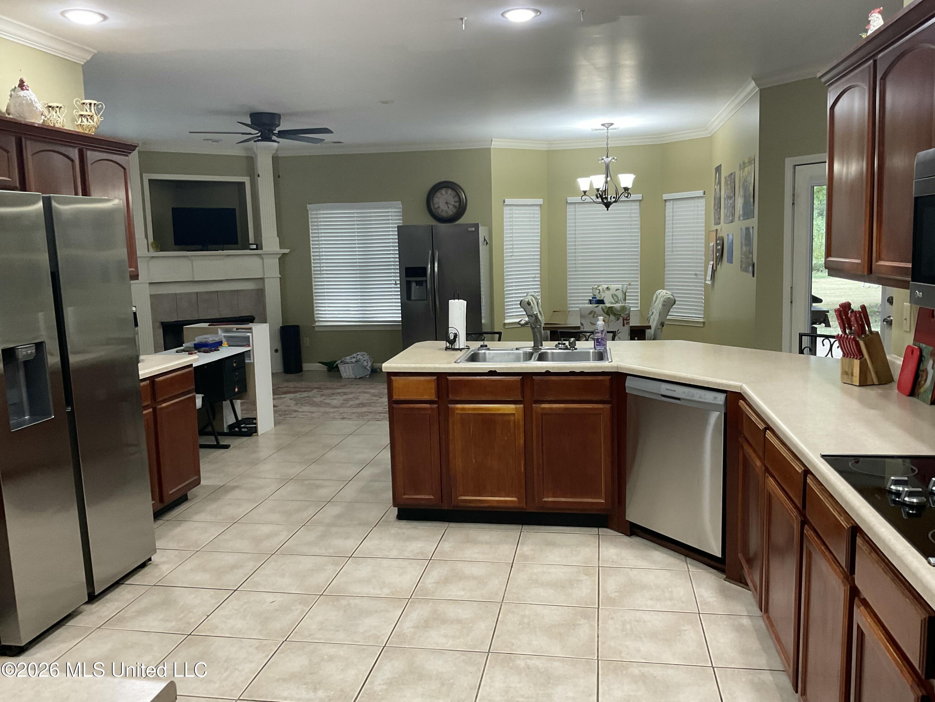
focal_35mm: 29
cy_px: 351
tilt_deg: -7.2
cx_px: 468
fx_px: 783
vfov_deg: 48.2
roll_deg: +1.0
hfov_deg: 61.7
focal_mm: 3
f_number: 1.8
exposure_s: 1/60
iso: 80
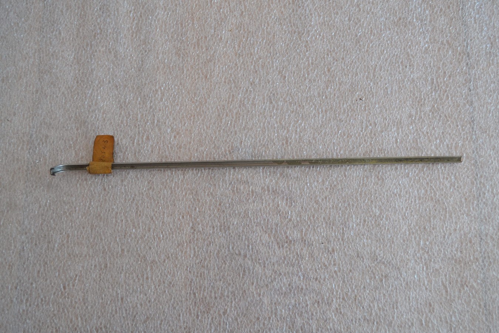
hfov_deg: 53.1
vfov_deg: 36.9
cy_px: 166
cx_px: 250
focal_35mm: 36
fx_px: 499
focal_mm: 24
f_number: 5
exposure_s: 1/100
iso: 400
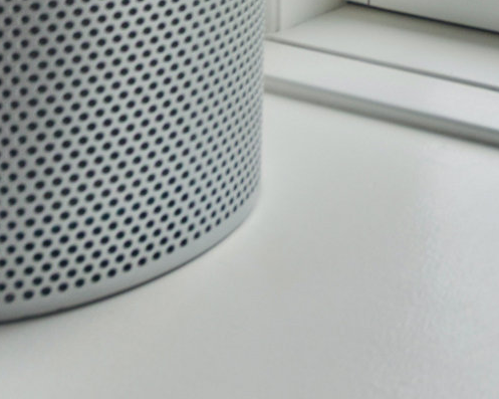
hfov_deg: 14.6
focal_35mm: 102
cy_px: -566
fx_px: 1505
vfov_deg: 12.0
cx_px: 1074
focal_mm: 18
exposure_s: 1/20
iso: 200
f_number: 10
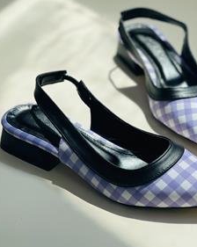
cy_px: 90
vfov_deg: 20.8
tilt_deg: -30.9
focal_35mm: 92
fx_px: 672
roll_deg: -1.3
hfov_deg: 16.6
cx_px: 130
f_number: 2.2
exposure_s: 1/1179
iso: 32
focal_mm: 7.5
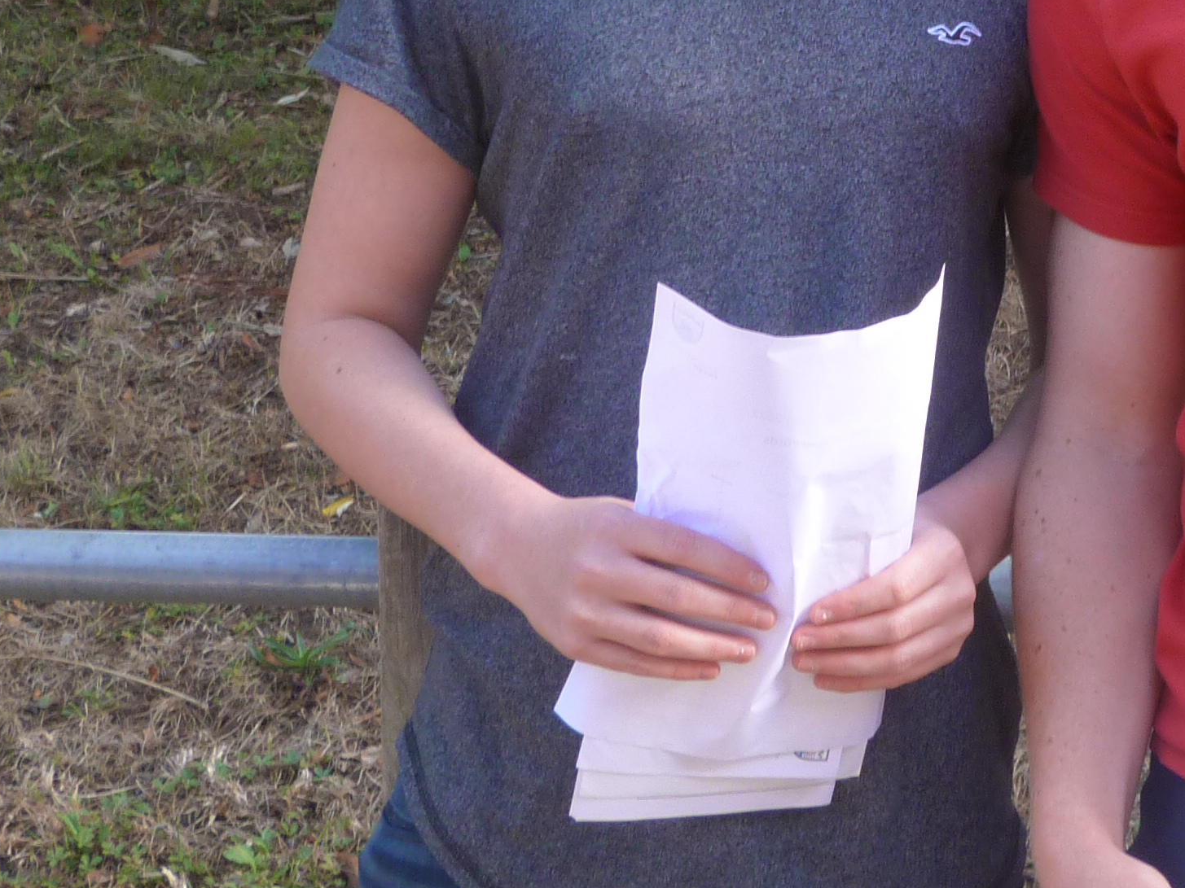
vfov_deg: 12.1
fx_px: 4142
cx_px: 965
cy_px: 45
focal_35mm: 121
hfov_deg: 16.2
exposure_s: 1/80
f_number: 3.2
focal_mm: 7.9
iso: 100
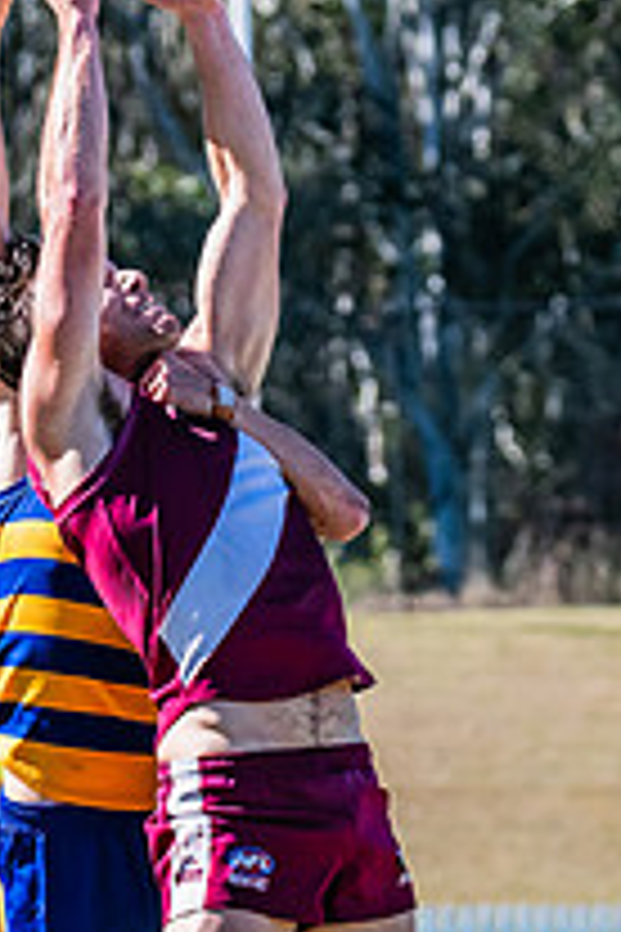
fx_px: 21371
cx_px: 249
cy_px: 727
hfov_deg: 1.7
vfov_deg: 2.5
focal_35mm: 826
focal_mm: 210
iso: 800
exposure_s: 1/1600
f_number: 7.1
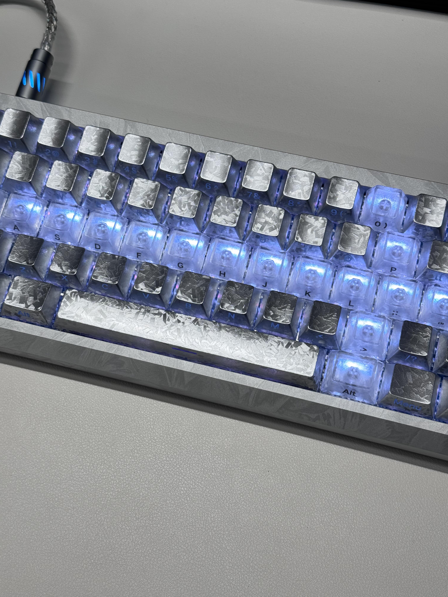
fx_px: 828
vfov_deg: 39.7
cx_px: 224
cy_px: 298
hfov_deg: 30.3
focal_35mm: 48
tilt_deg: -65.3
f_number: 1.78
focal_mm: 6.76
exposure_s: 1/320
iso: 64
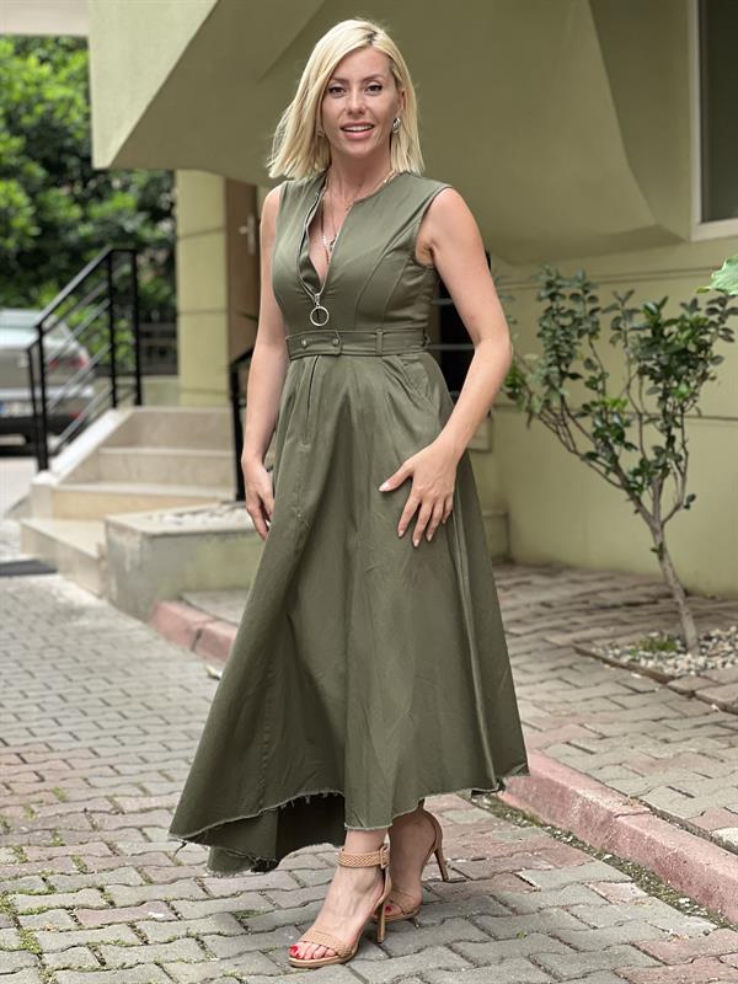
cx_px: 369
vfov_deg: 25.3
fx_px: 2189
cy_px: 492
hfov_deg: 19.1
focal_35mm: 77
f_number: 2.8
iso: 250
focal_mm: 9
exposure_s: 1/105
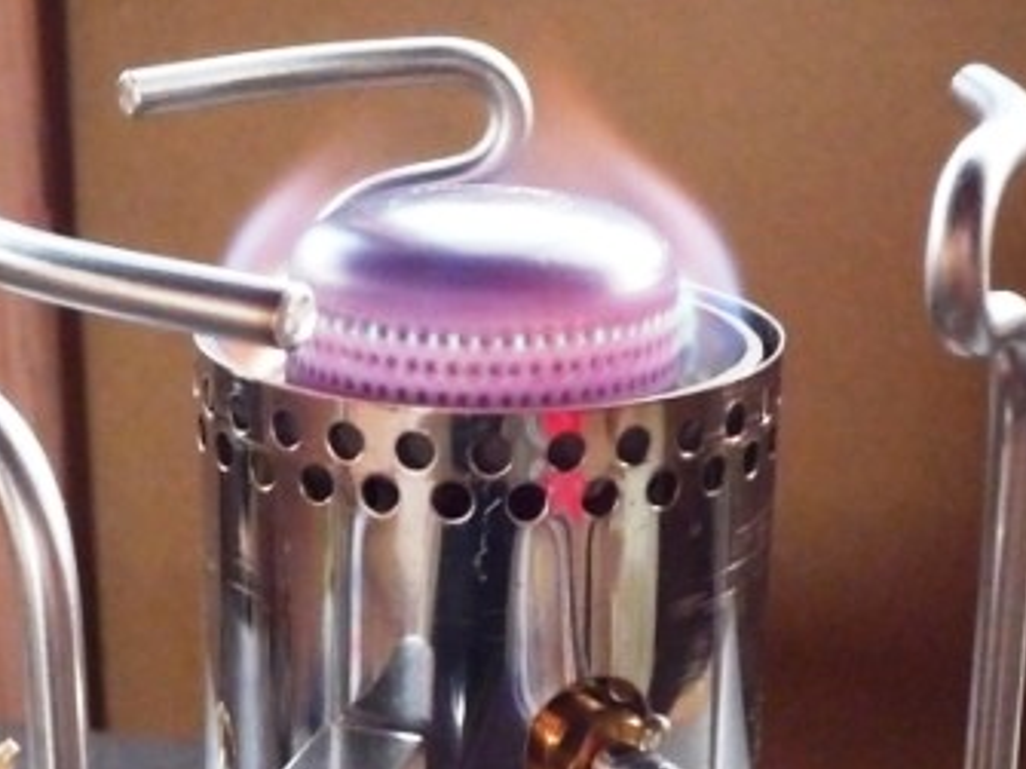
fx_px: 2341
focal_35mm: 79
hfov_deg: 24.7
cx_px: 462
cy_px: 506
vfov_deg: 18.6
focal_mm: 10.4
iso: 3200
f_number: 4.7
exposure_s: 1/30
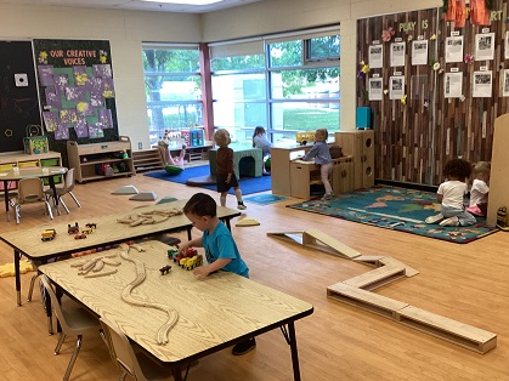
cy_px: 201
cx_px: 261
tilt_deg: -11.5
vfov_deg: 38.6
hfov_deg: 50.1
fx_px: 544
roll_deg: +2.8
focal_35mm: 37
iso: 80
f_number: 2.4
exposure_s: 1/60
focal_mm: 3.3
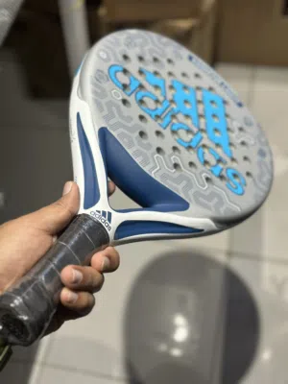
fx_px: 532
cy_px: 192
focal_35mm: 48
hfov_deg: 30.3
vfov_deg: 39.7
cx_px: 144
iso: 160
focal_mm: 6.86
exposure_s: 1/100
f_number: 1.78
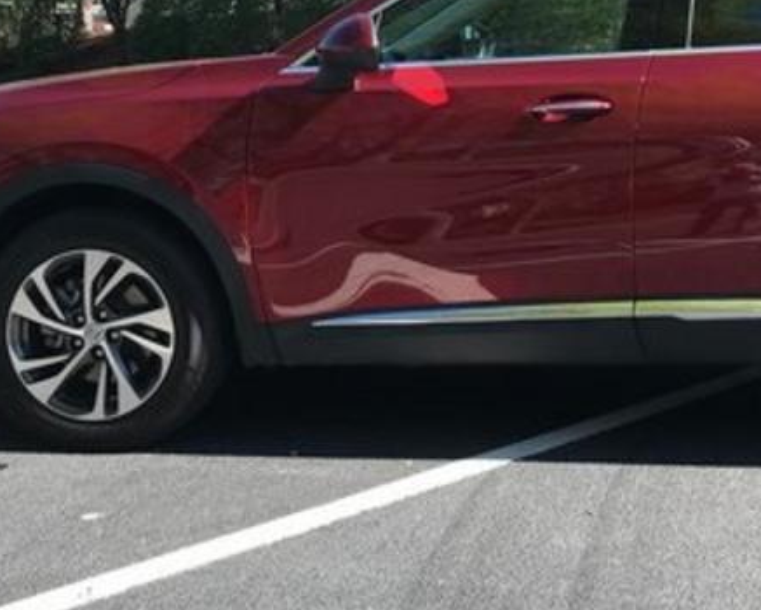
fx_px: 1442
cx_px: 594
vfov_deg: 23.5
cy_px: 122
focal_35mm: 64
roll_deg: -1.9
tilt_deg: -0.3
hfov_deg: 29.0
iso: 20
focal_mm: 3.99
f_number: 1.8
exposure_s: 1/595
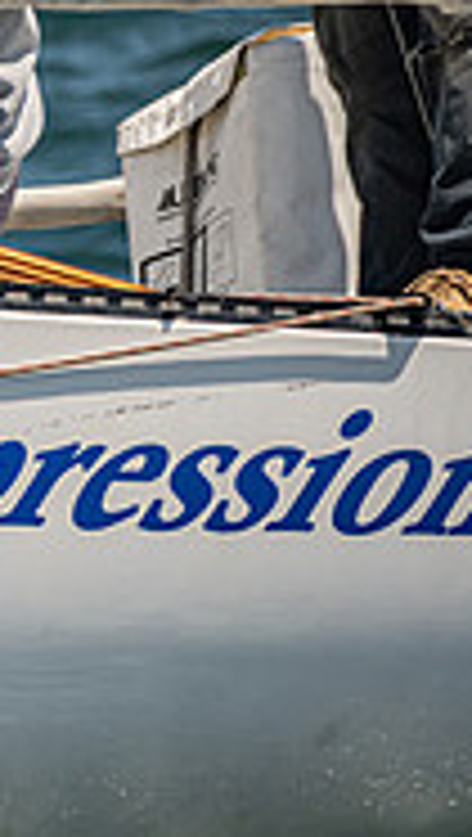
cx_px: -818
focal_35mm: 1238
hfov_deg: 1.0
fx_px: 27471
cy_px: 92
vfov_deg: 1.7
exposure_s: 1/2000
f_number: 8
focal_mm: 370
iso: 500
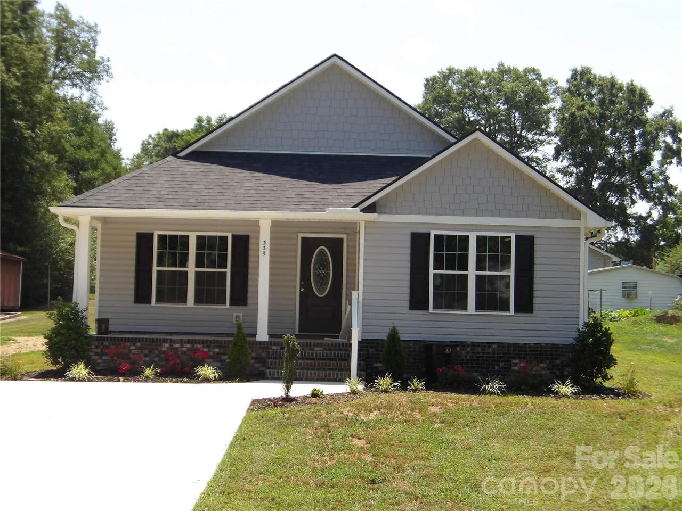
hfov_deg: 36.2
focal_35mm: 53
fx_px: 1044
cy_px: 256
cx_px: 341
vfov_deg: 27.5
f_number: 4.2
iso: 100
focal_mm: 9.4
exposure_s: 1/392
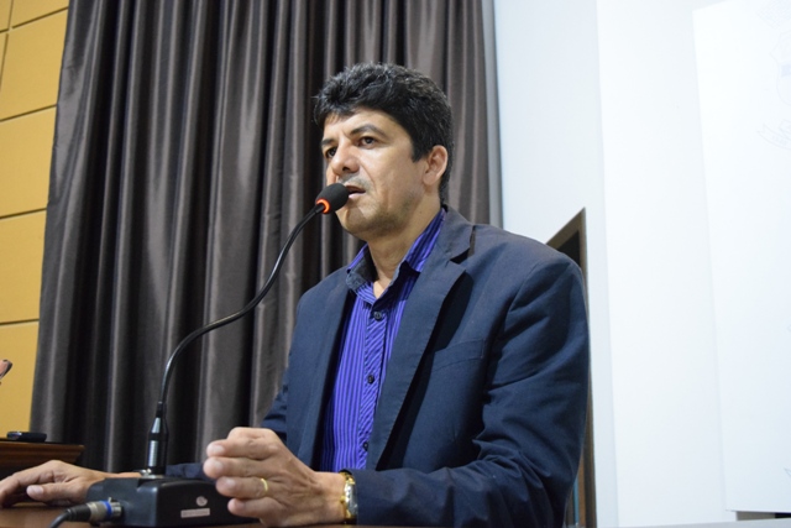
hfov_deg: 51.3
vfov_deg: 35.5
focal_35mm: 38
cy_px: 264
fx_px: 824
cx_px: 396
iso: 6400
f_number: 4
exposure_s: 1/60
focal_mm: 25
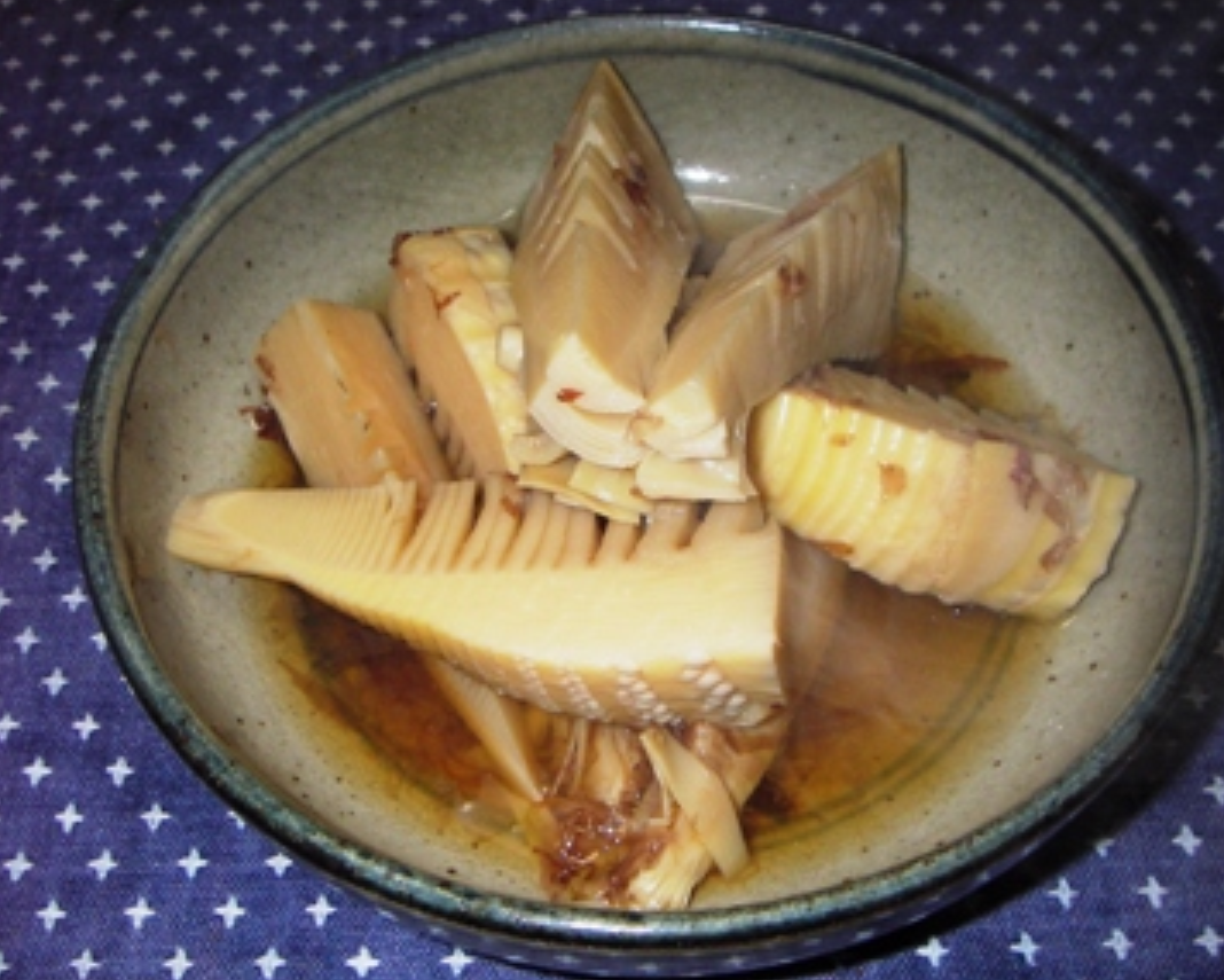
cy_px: 488
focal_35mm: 40
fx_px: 1449
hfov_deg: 45.7
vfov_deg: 37.4
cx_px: 657
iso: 100
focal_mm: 6.3
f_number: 3.3
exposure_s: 1/30
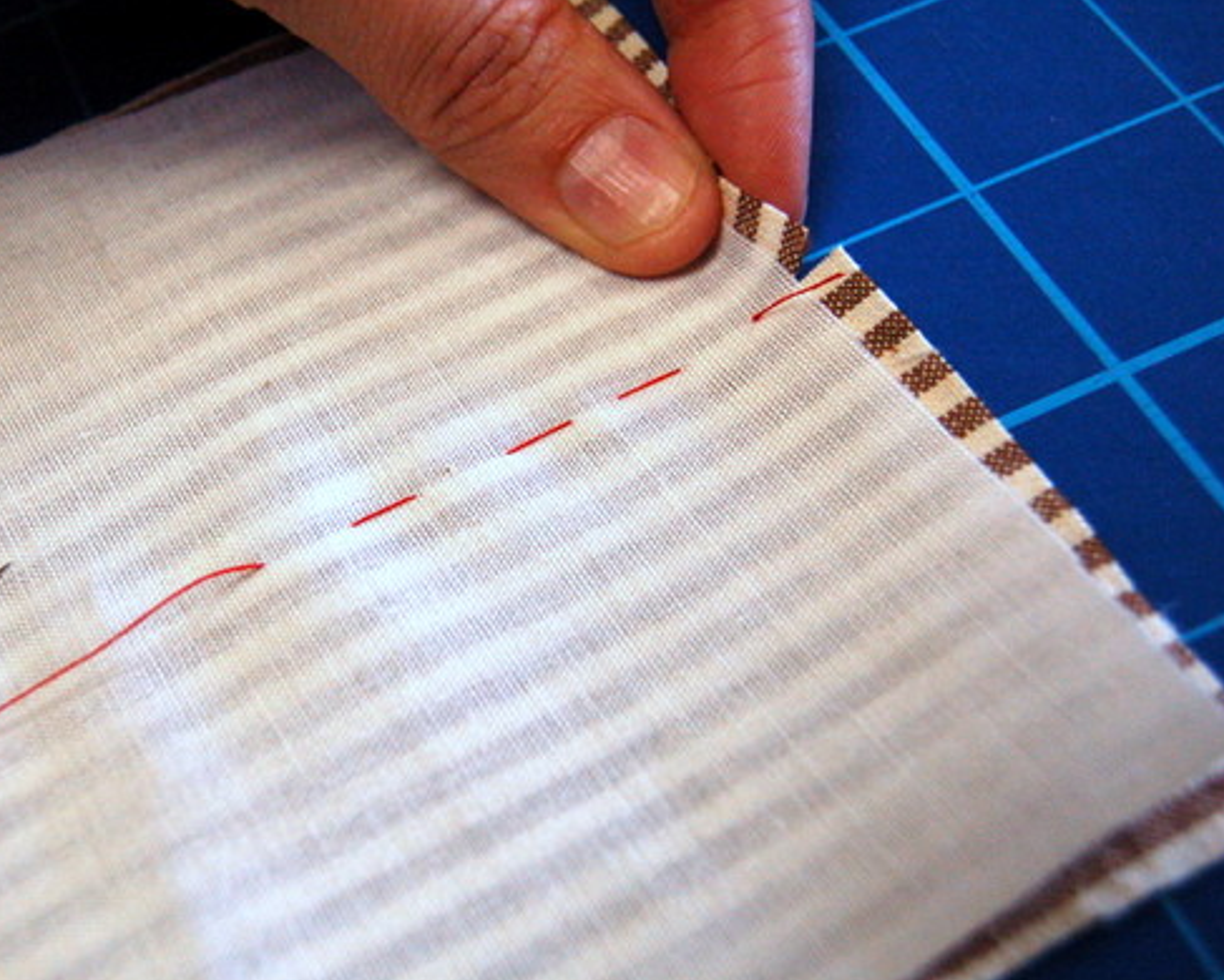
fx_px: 1884
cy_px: 496
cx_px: 478
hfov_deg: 35.8
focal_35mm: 52
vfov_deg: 29.2
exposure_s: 1/125
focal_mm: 30
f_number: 6.3
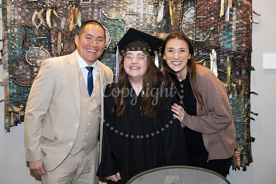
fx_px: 422
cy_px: 92
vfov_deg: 24.6
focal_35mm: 55
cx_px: 138
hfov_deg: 36.2
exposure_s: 1/125
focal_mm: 55
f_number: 5
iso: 1000
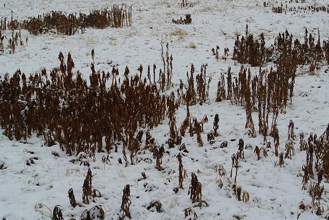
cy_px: 110
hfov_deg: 29.6
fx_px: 622
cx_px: 164
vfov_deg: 20.1
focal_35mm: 68
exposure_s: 1/125
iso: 100
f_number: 8
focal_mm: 25.2
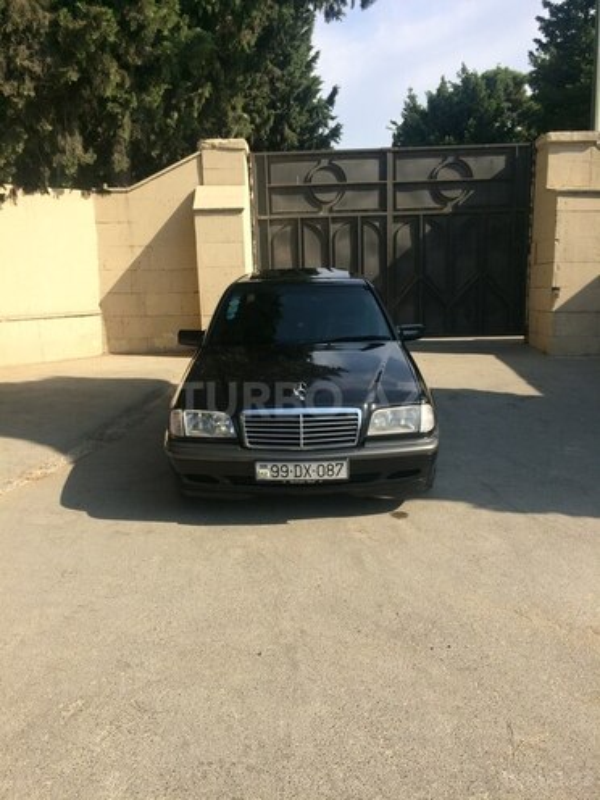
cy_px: 400
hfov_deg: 48.2
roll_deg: +1.3
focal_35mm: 29
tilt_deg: -9.7
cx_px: 300
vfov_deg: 61.7
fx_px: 670
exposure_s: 1/1709
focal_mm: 4.15
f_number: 2.2
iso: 32
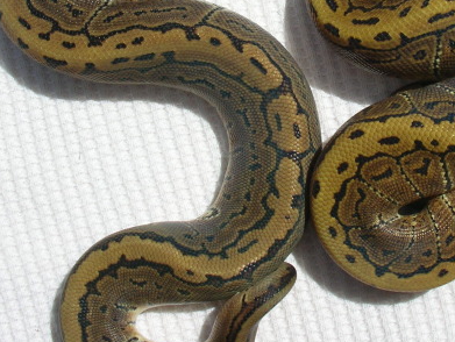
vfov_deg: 15.7
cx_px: 315
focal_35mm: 94
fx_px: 1237
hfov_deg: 20.7
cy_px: 73
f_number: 9.9
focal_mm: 7.7
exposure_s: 1/136
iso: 50
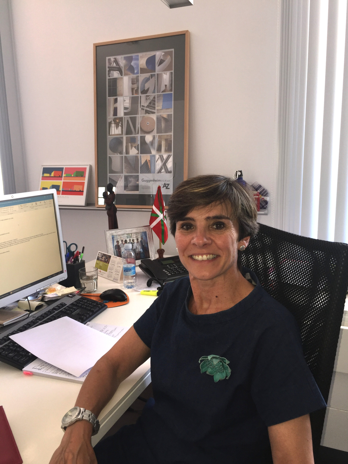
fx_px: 389
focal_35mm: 29
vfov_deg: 61.7
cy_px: 232
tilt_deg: -10.9
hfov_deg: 48.2
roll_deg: +2.0
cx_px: 174
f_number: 2.2
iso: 32
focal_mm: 4.15
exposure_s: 1/40
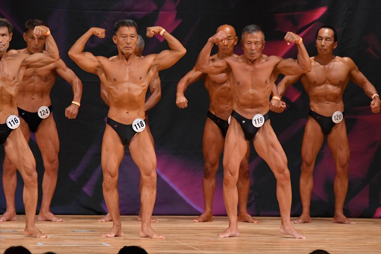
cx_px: 190
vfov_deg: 4.6
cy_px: 127
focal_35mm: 300
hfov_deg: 6.9
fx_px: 3173
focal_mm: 200
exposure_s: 1/400
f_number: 5.6
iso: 4000
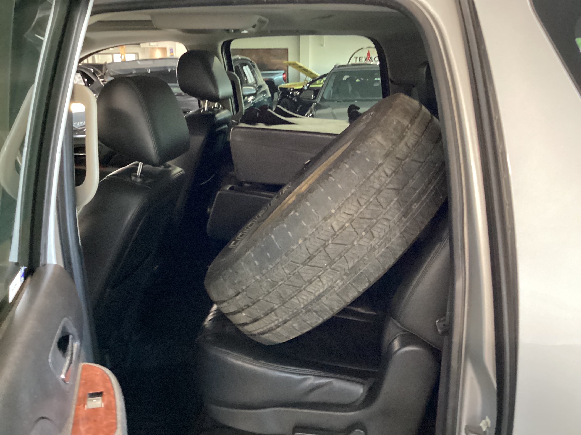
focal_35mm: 31
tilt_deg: -18.5
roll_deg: +0.6
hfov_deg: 58.4
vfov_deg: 45.4
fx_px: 520
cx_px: 290
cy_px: 218
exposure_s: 1/25
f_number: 2.4
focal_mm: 3.3
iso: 800
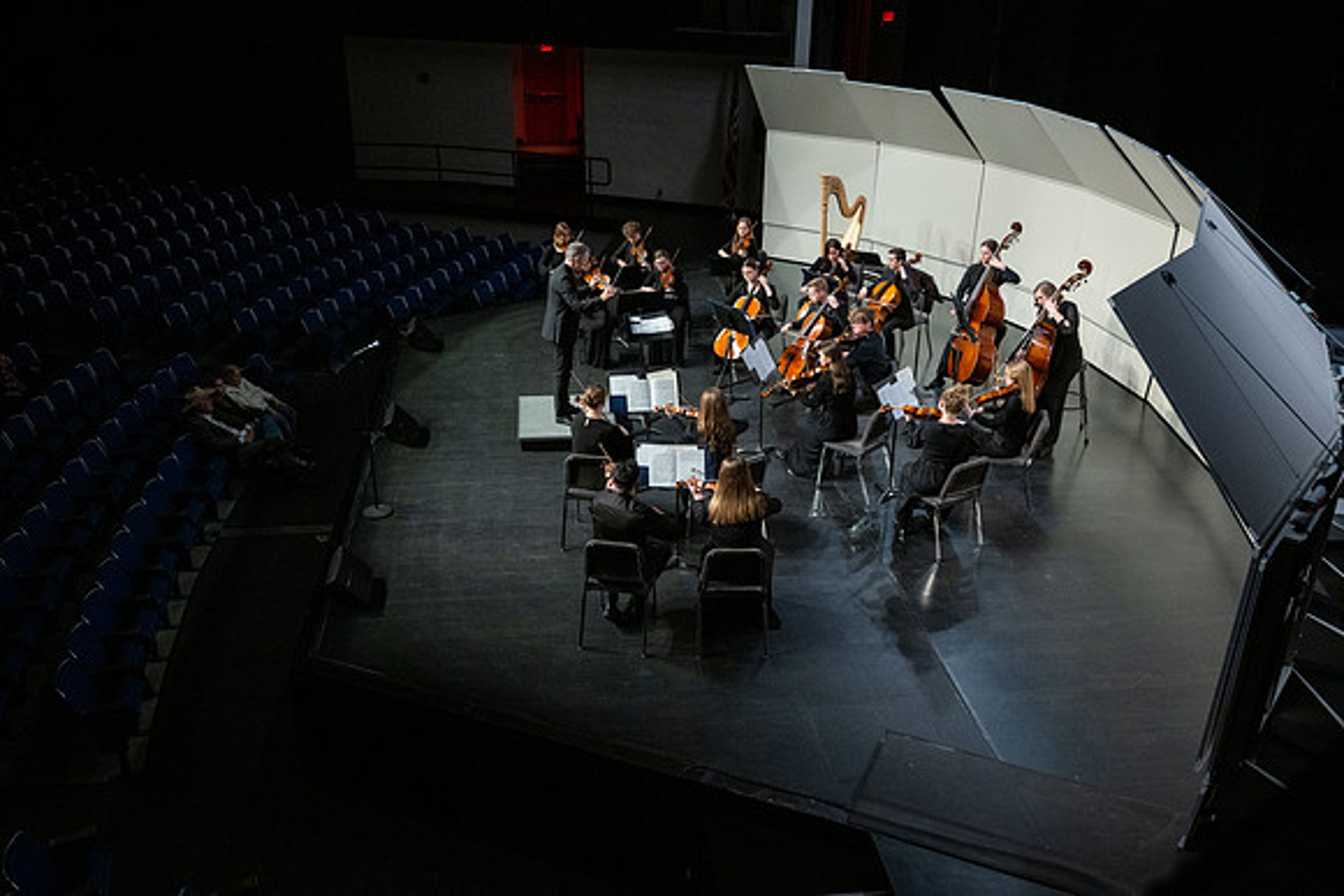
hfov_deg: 61.9
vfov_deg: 43.6
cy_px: 448
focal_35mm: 30
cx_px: 672
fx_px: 1120
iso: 2500
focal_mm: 30
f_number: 4
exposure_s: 1/400
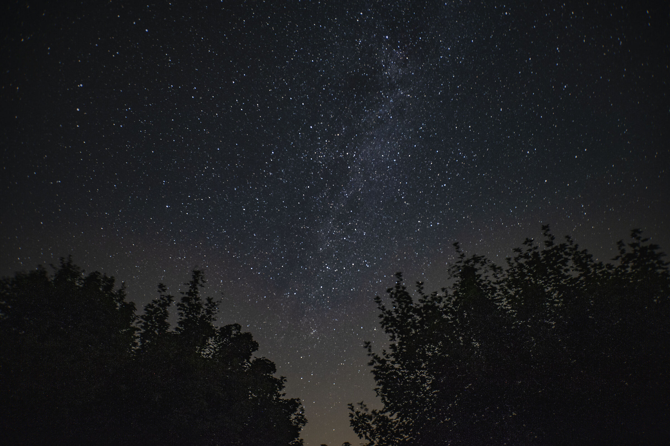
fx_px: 316
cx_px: 335
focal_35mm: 17
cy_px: 223
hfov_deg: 93.3
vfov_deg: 70.4
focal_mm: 17
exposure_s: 52
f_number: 3.2
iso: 1250
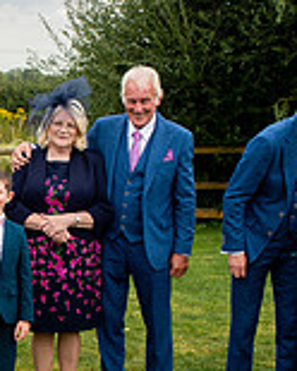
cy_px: 297
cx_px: -206
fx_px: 1351
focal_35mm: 123
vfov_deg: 15.5
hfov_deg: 11.7
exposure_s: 1/320
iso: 125
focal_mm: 35
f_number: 5.6
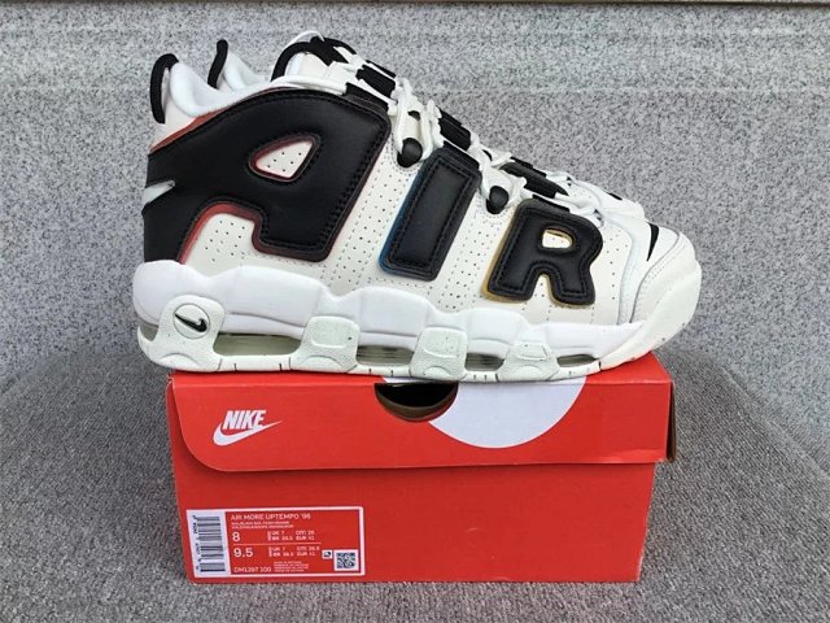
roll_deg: +0.4
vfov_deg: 45.4
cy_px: 312
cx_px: 415
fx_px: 743
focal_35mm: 31
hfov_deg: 58.4
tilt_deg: -19.5
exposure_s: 1/657
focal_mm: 3.3
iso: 25
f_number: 2.4
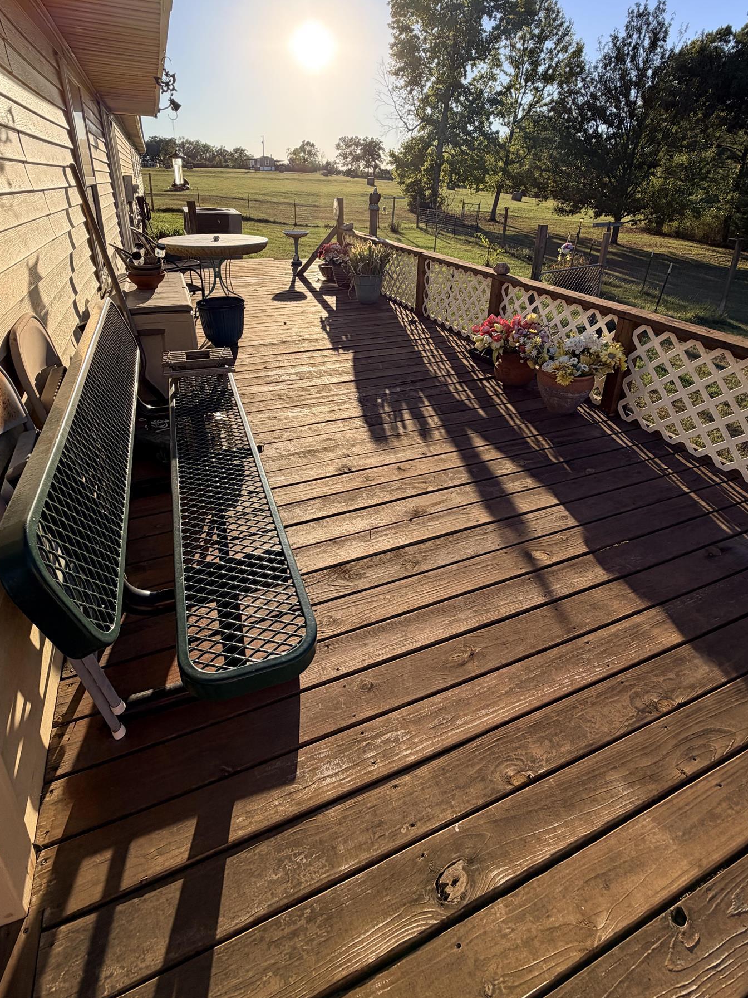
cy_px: 390
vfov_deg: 86.4
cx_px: 370
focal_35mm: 18
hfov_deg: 71.6
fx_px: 519
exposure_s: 1/799
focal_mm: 2.22
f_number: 2.2
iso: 25
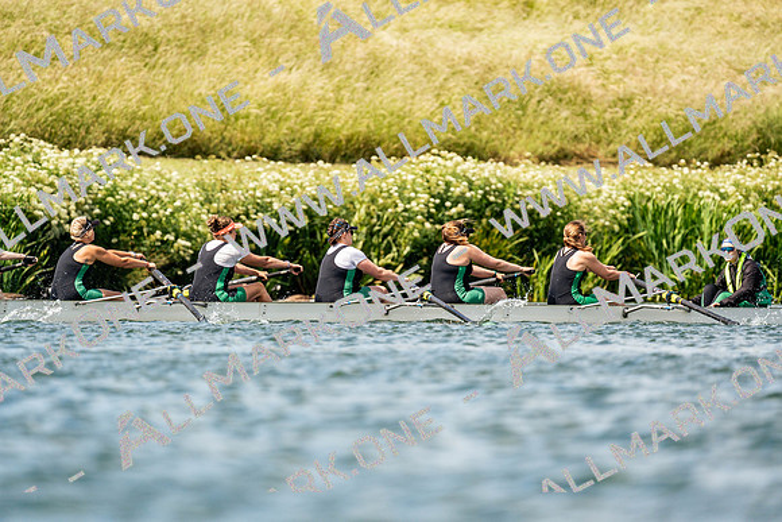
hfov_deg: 3.4
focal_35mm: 600
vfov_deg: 2.3
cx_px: 391
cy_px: 261
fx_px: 13036
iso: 320
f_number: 6.3
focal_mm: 600
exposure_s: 1/2000
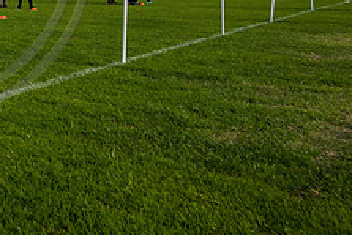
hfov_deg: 31.8
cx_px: -71
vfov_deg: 23.7
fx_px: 509
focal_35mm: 52
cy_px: -47
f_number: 5
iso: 250
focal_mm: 20
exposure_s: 1/2000
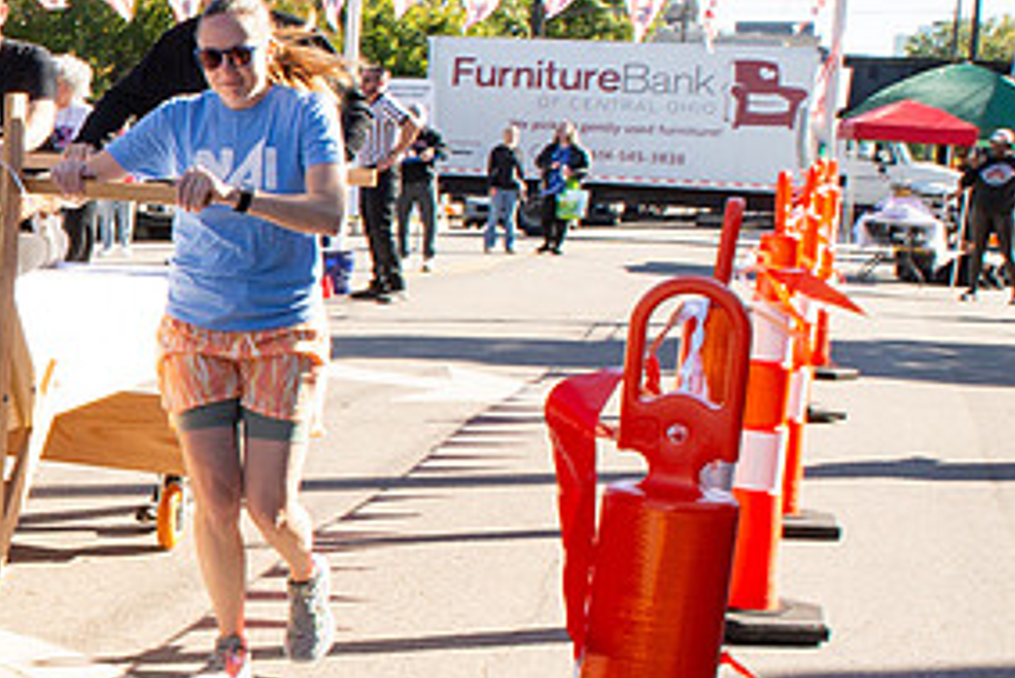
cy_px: 476
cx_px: -419
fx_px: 2228
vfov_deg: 17.2
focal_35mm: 79
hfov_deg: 22.1
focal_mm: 24
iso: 800
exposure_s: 1/160
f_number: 14
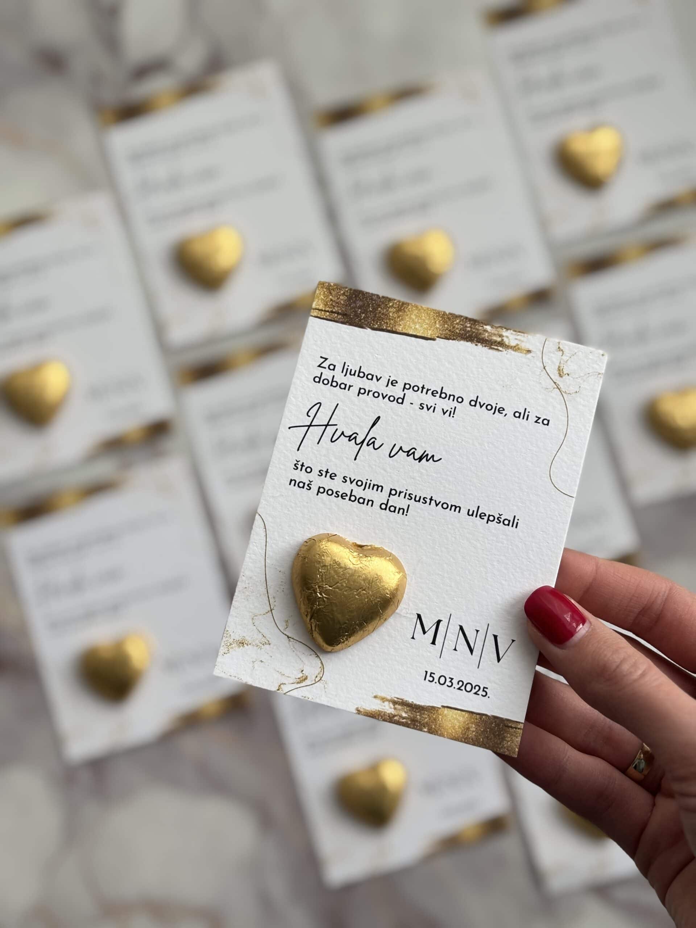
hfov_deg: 28.0
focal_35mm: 52
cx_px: 348
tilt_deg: -83.1
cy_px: 464
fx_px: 1394
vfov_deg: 36.8
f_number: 1.6
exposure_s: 1/121
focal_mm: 5.96
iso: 32
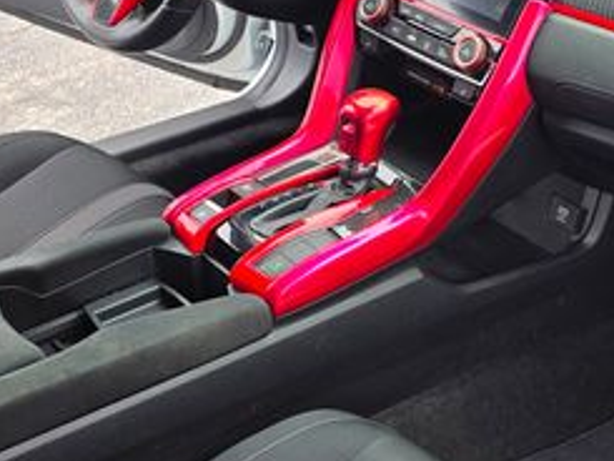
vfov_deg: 24.4
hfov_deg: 31.6
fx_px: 1065
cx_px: 456
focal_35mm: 60
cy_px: 246
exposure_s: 1/359
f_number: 1.7
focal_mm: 6.3
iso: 32
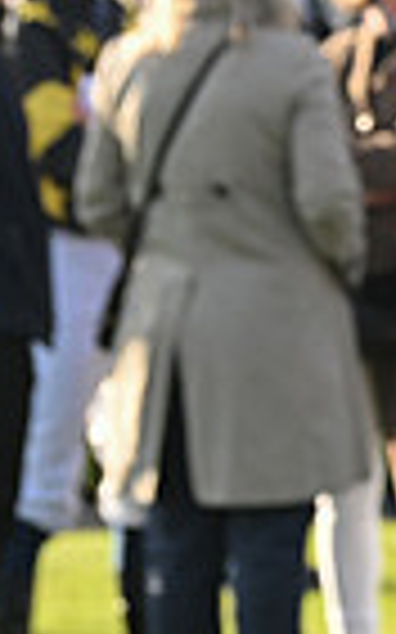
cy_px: 353
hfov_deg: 2.4
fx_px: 9438
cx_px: 1238
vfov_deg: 3.9
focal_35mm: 546
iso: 800
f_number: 5.6
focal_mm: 130
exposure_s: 1/1000
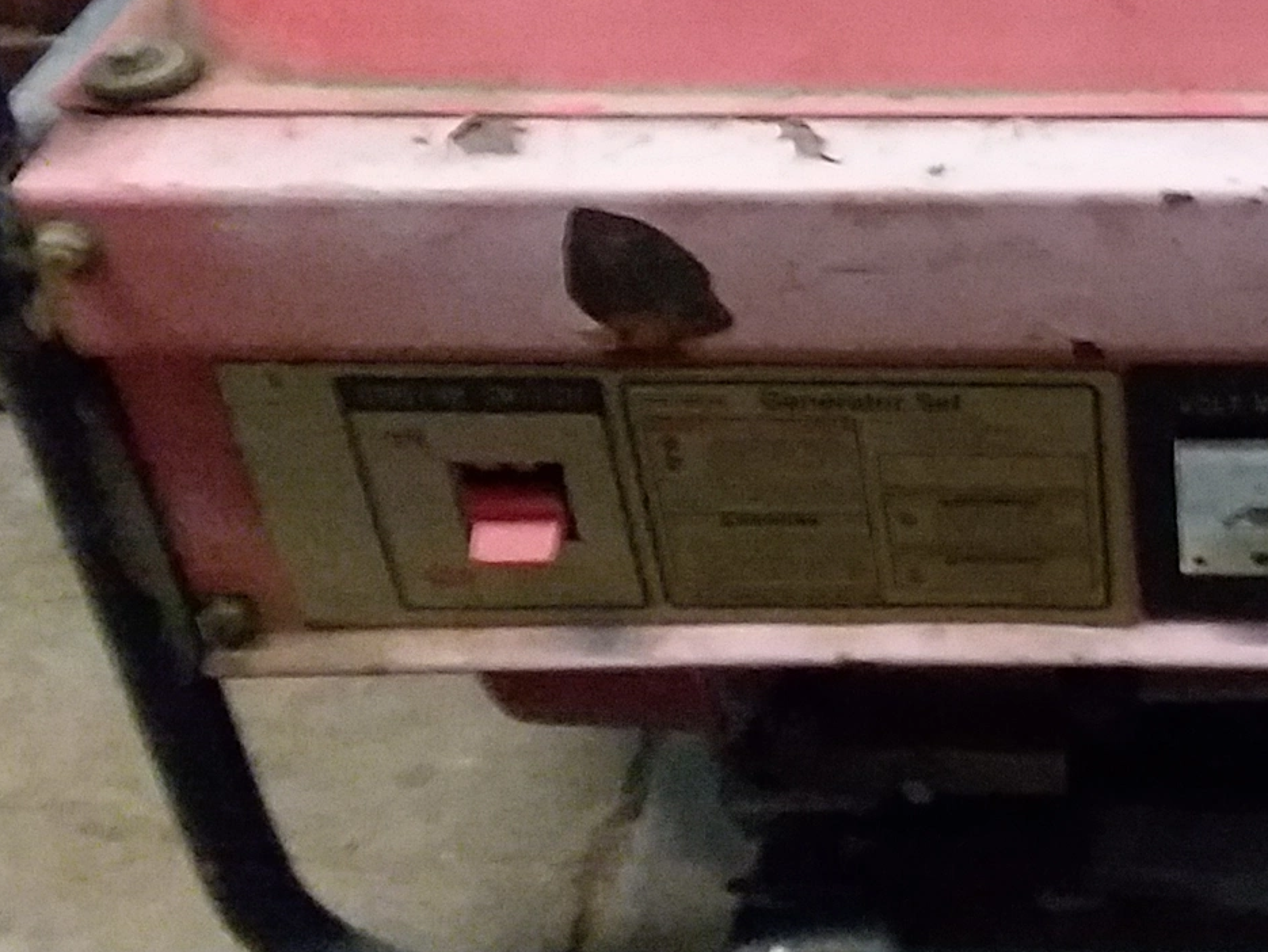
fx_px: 2272
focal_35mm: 62
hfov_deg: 29.5
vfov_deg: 23.6
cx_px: 1212
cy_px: 319
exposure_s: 1/17
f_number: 1.9
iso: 640
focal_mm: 2.47
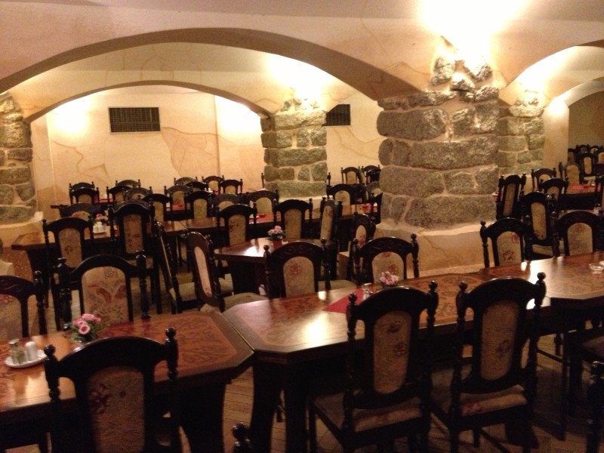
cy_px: 226
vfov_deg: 40.7
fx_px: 611
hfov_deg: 52.6
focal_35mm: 35
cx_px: 302
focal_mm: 4.28
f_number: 2.4
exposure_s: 1/17
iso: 640
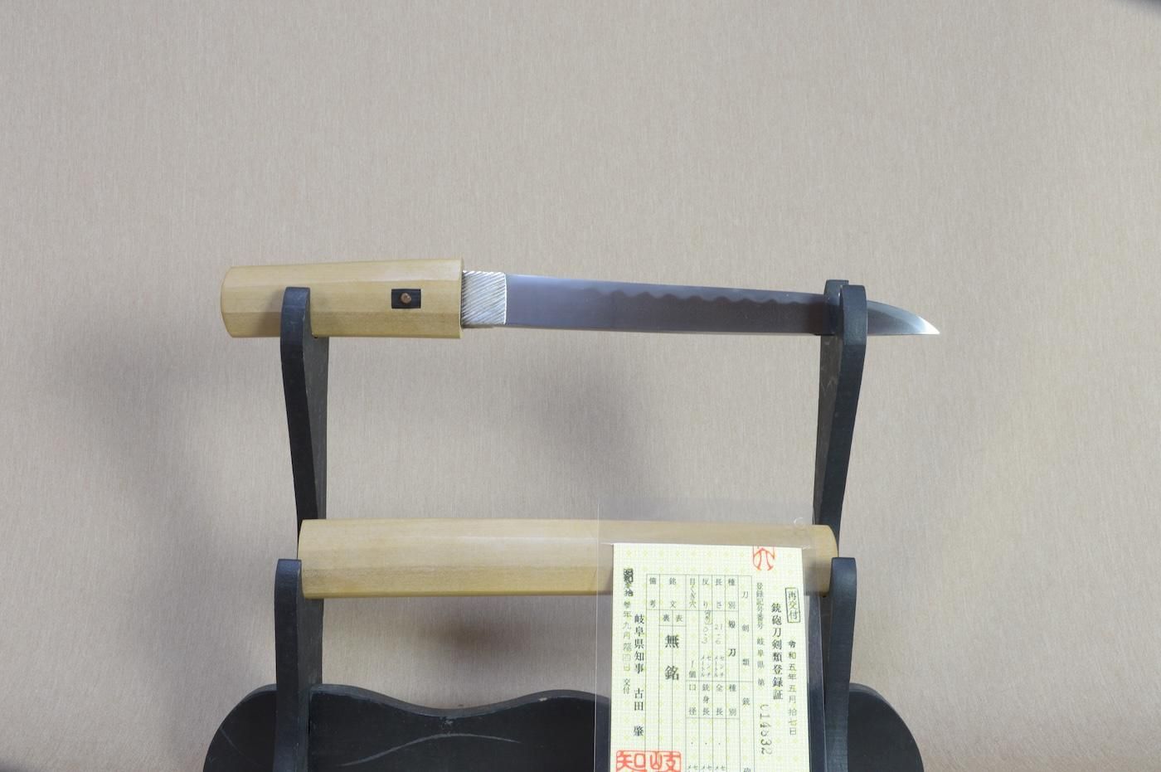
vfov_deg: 36.8
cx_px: 580
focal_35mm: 36
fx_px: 1160
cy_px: 386
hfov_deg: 53.2
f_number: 11
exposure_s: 1/2
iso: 400
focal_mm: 24
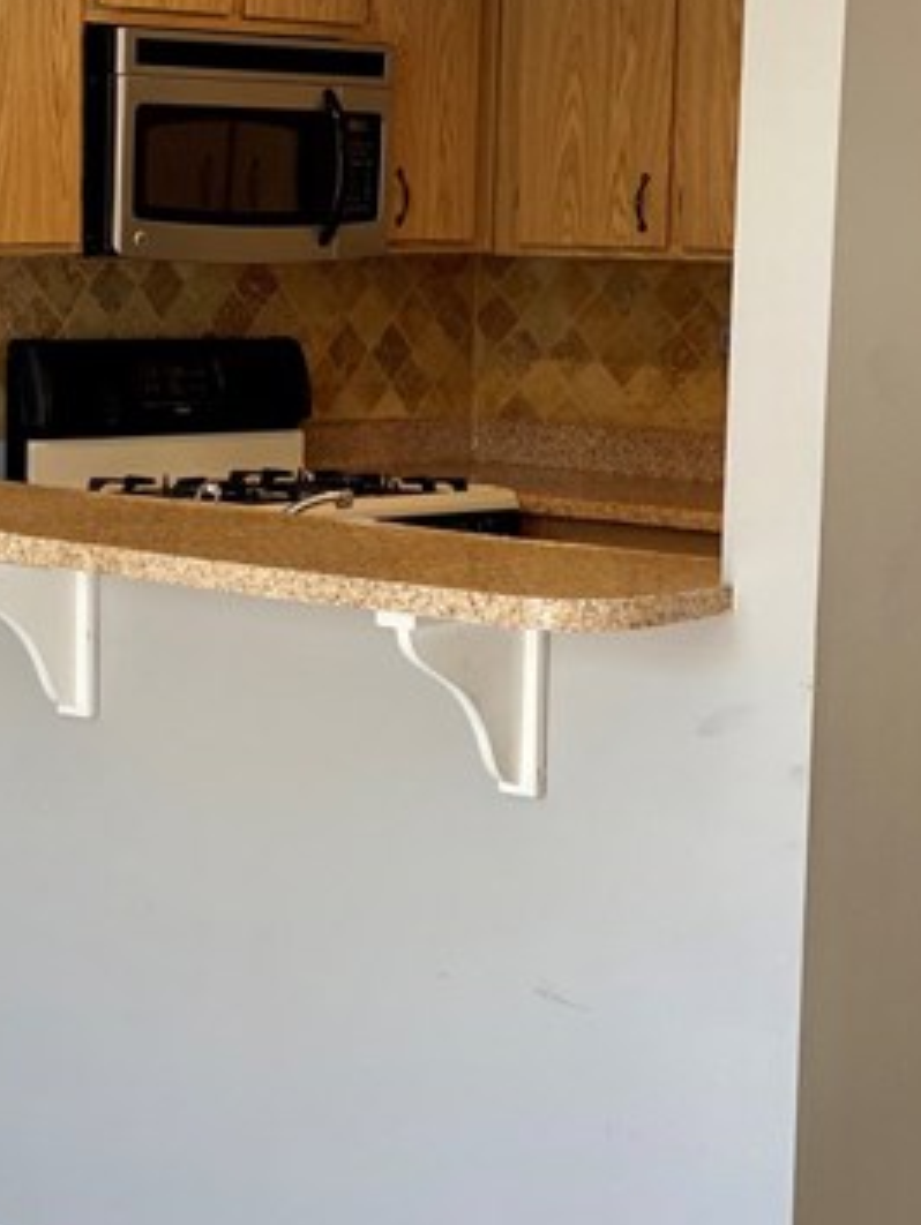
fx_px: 3331
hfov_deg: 15.7
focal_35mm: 94
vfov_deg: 20.9
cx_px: 242
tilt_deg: -6.3
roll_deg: -1.4
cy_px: 644
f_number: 2
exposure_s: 1/120
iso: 100
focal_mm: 6
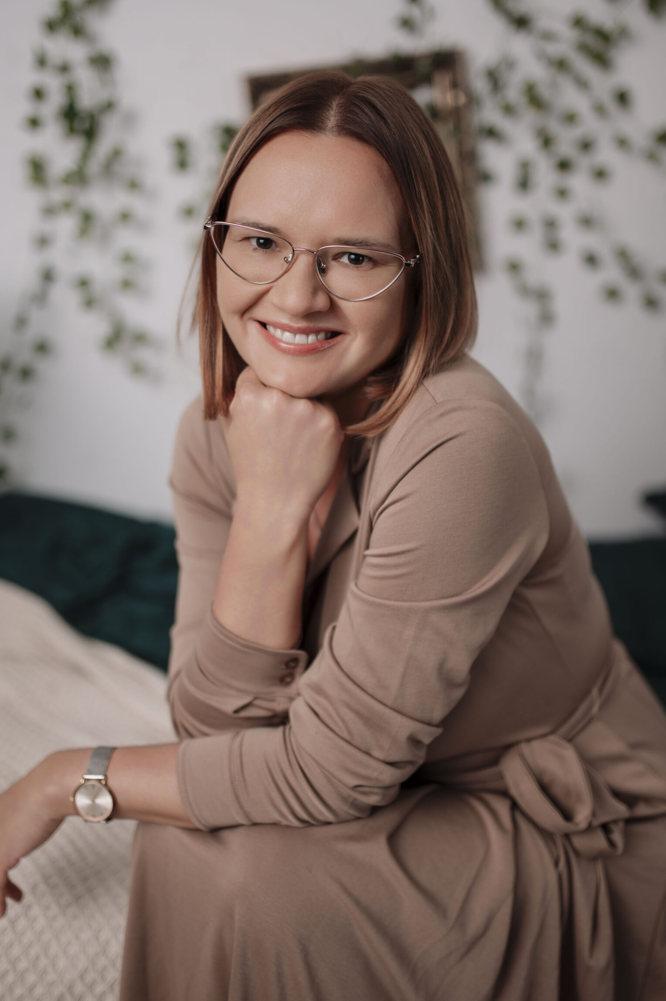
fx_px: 1084
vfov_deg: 49.6
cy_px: 515
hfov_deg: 34.2
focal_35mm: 39
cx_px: 319
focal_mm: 35
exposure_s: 1/125
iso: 125
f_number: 1.6
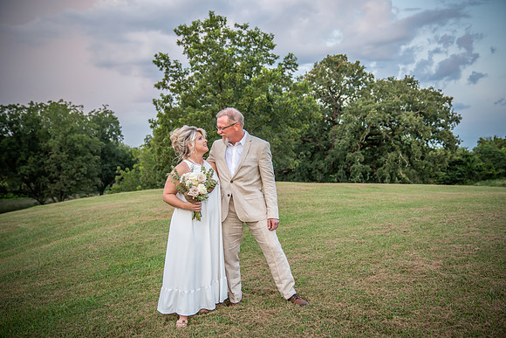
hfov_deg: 59.7
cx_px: 253
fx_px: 441
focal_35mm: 31
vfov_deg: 41.9
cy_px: 173
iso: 400
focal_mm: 30
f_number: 2.8
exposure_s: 1/125
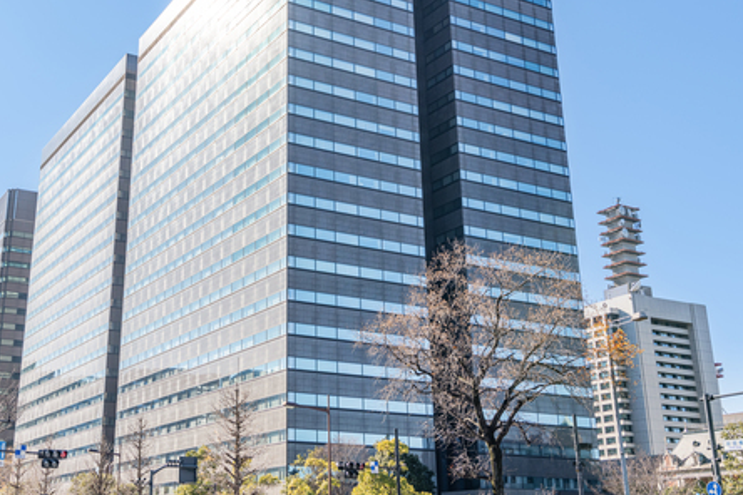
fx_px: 1011
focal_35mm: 49
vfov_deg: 27.4
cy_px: 171
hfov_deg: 40.1
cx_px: 284
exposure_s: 1/250
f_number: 10
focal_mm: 34
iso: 100
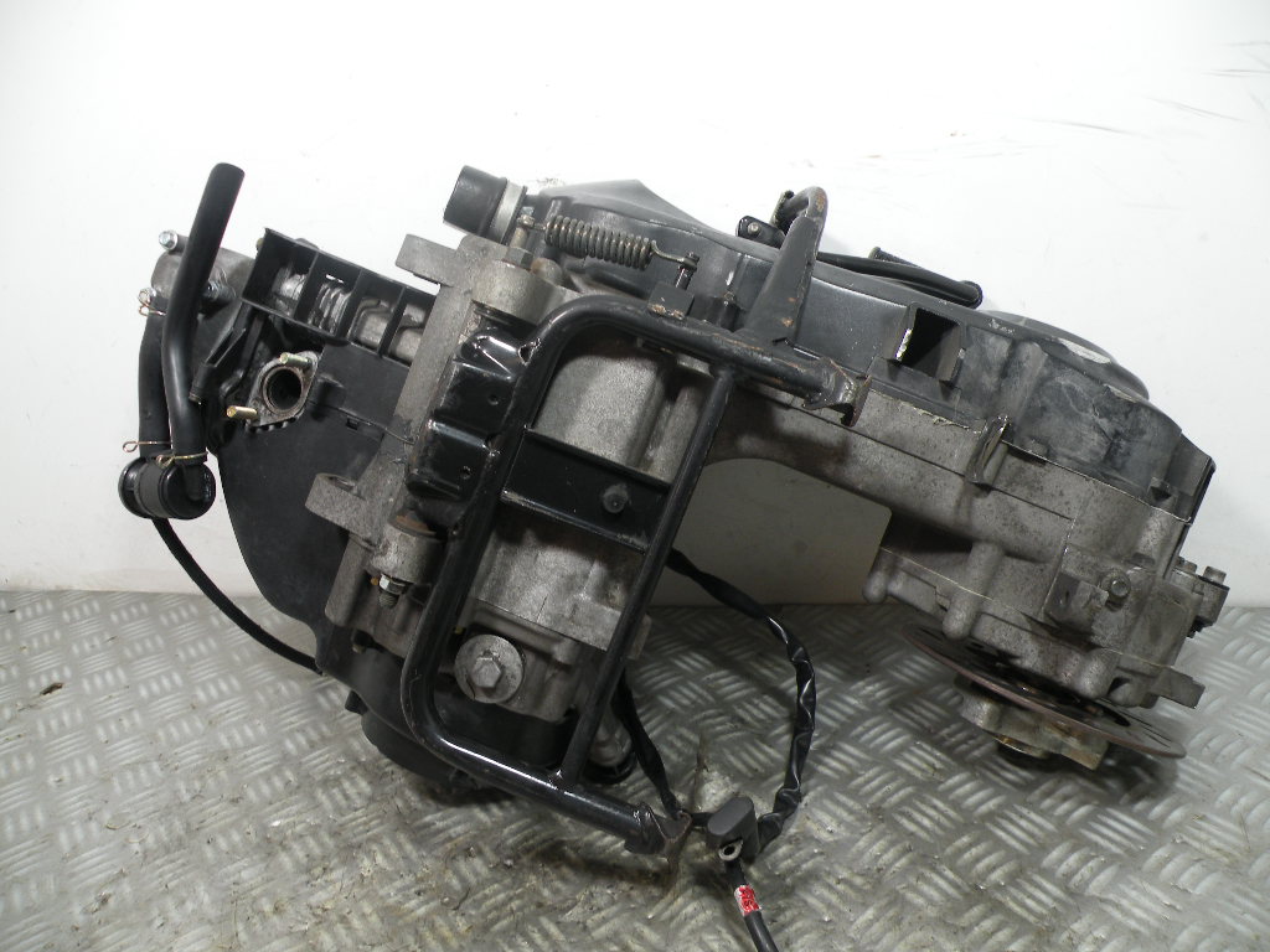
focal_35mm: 27
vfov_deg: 51.4
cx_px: 635
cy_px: 476
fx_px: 991
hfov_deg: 65.3
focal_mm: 4.7
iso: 74
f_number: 2.8
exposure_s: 1/61.2
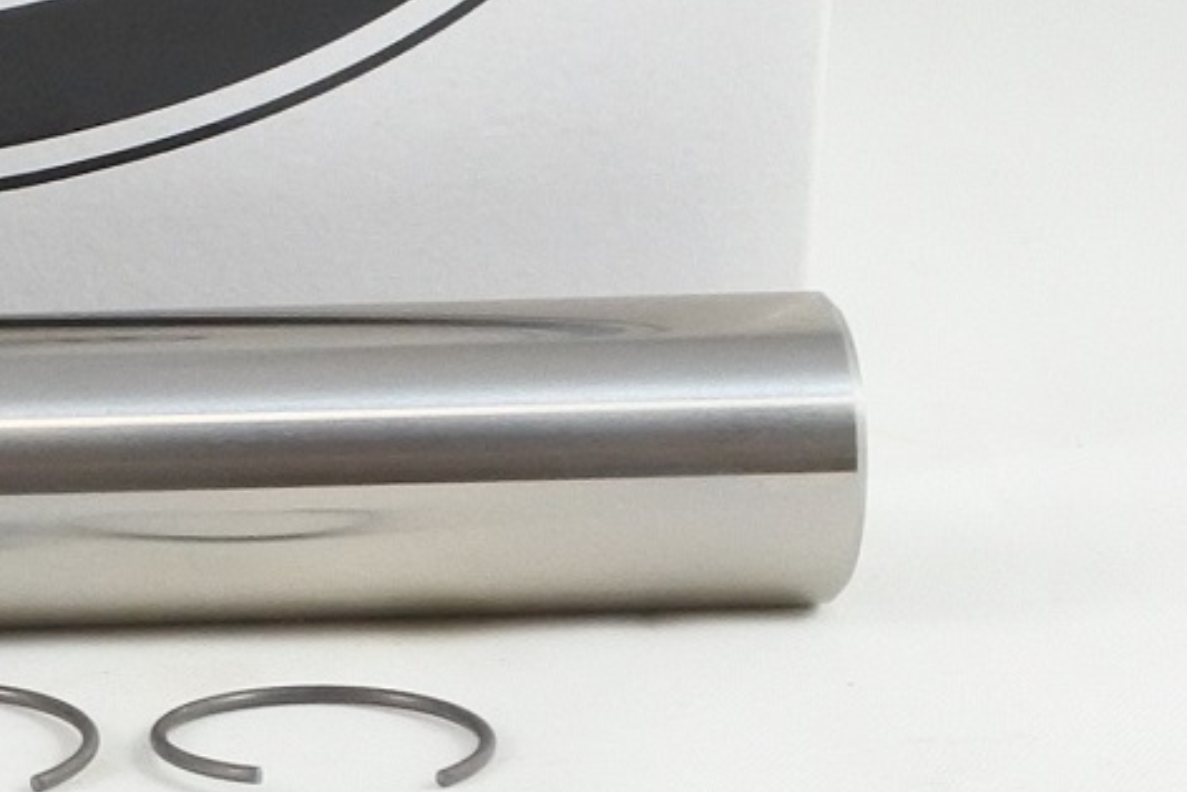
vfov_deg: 8.4
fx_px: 5376
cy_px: -48
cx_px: -651
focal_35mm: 163
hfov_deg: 12.0
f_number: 4
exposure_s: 1/125
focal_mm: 14.3
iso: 560
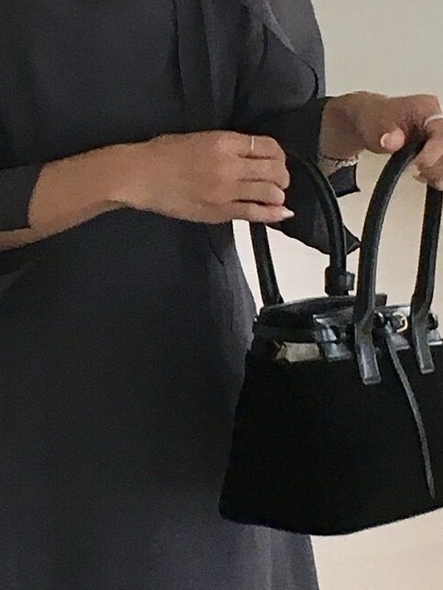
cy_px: 73
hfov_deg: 16.4
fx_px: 1519
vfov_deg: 21.6
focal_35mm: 89
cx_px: 60
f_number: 2.2
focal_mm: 4.15
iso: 32
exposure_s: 1/30
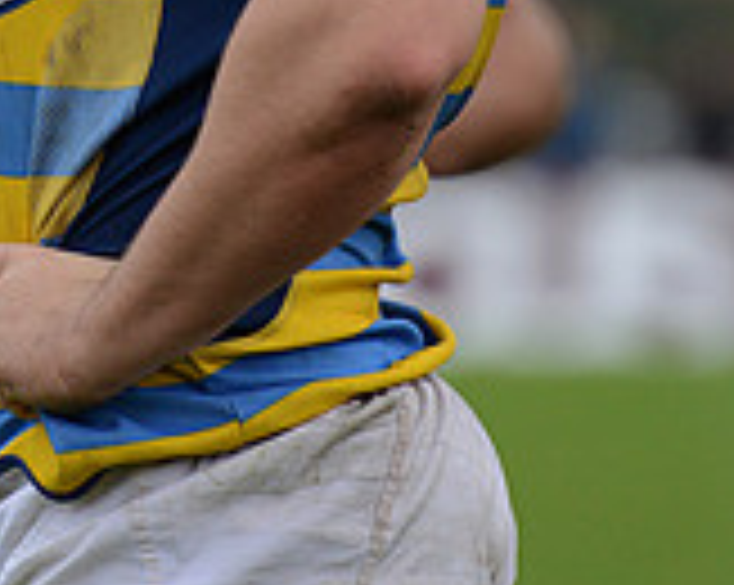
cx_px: 185
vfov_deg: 2.4
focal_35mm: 653
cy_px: -227
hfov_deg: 3.0
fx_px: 14169
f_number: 2.8
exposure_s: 1/500
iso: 1250
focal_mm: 195
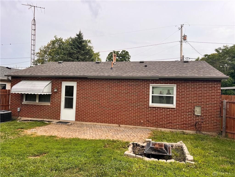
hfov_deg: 67.3
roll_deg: -0.9
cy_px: 88
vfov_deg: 53.1
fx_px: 177
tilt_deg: -0.1
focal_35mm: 26
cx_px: 118
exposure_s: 1/1575
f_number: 1.5
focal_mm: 5.7
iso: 50
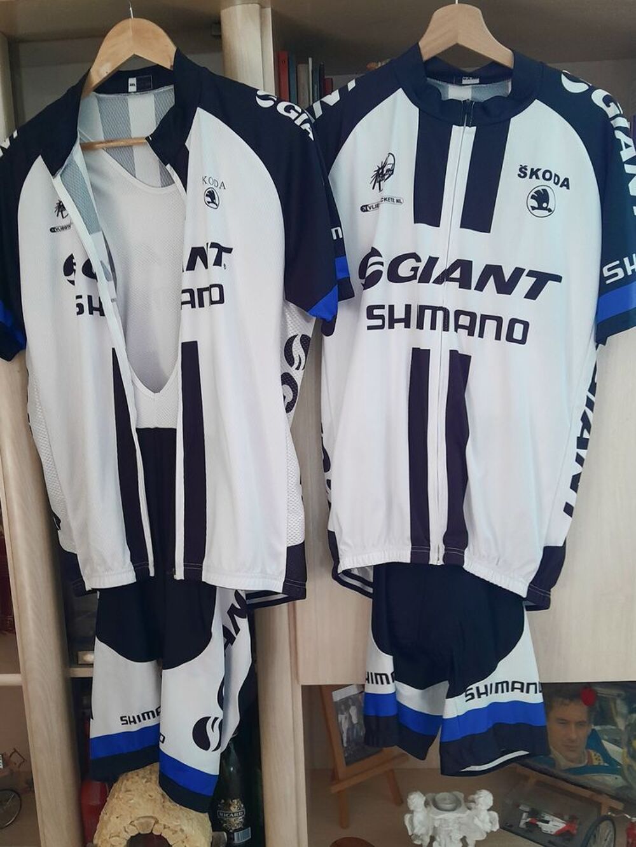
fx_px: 637
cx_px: 318
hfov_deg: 53.1
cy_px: 424
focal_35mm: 26
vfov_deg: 67.3
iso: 320
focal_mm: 3.98
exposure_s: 1/50
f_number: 1.8
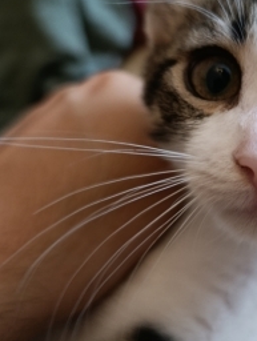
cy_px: 151
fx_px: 444
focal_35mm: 45
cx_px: 227
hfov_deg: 30.9
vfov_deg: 41.9
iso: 2202
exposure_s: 1/25
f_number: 1.65
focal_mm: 6.11
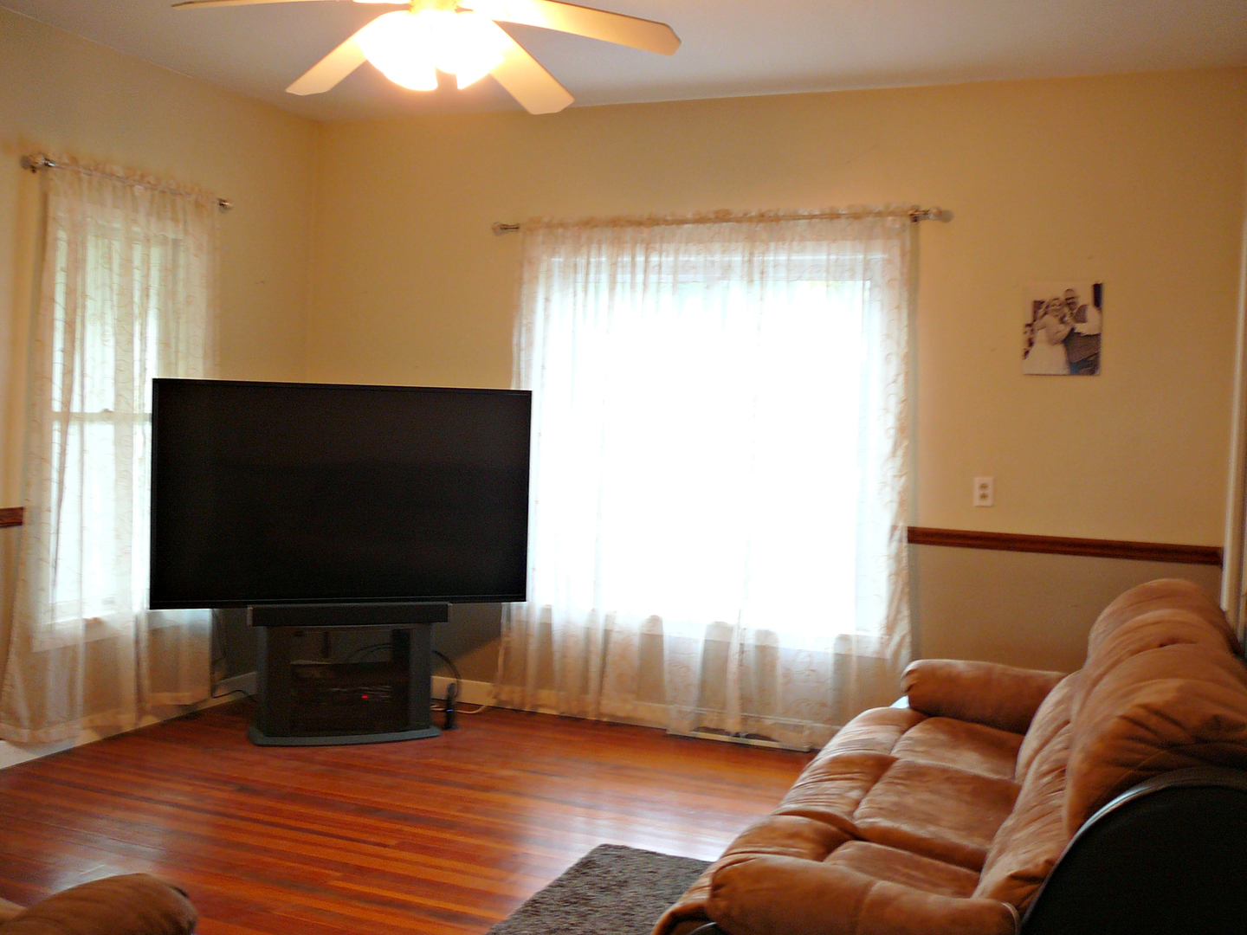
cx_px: 624
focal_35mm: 35
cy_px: 468
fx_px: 1261
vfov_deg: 40.7
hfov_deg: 52.6
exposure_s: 1/8
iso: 80
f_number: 2.8
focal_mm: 5.2
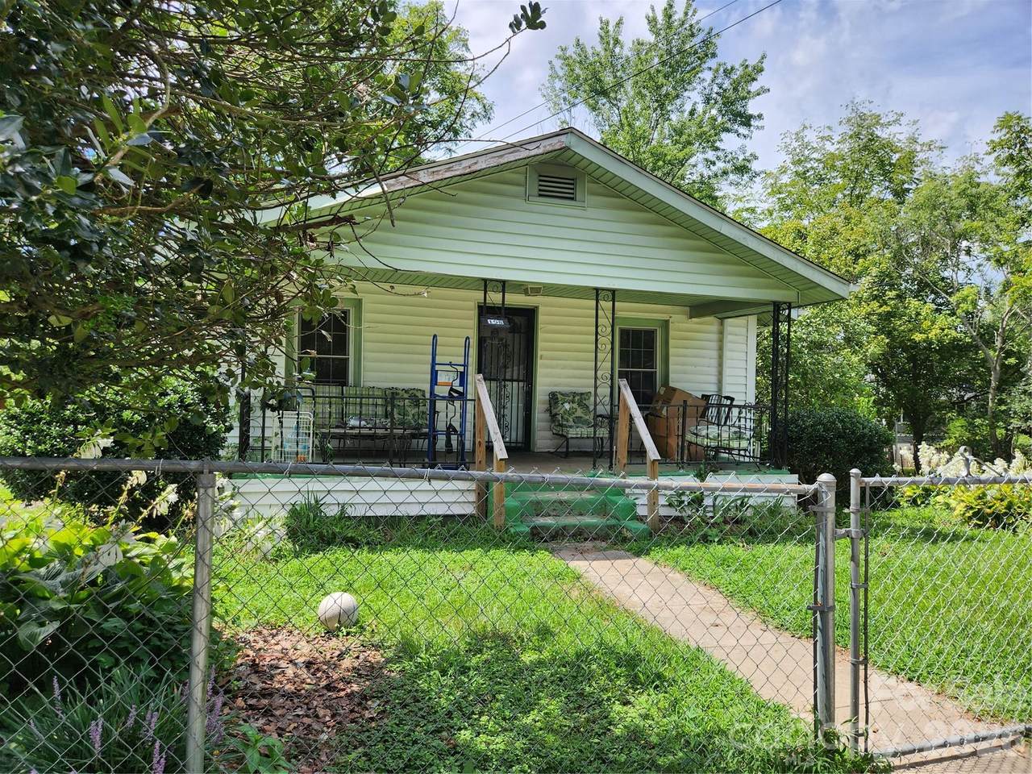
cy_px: 387
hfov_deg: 73.9
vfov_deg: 58.9
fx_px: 686
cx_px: 516
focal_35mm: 23
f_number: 1.8
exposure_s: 1/895
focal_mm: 5.4
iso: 20
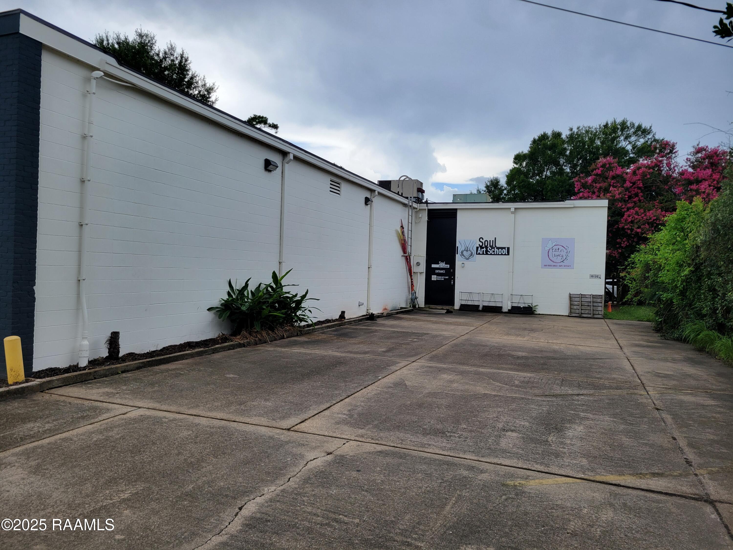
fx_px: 551
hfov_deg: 67.3
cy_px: 275
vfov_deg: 53.1
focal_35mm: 26
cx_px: 366
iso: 40
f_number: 1.8
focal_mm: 5.4
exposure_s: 1/1019
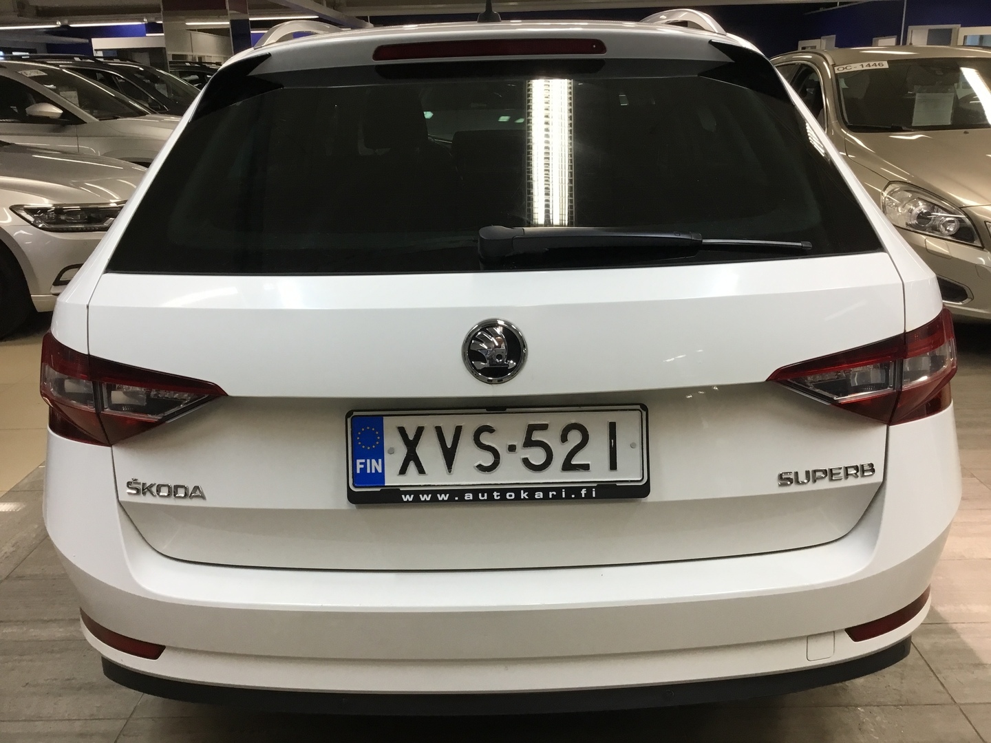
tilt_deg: -17.8
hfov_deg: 58.4
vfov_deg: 45.4
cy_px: 372
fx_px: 887
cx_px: 496
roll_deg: +2.5
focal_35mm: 31
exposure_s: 1/33
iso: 32
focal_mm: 3.3
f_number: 2.4
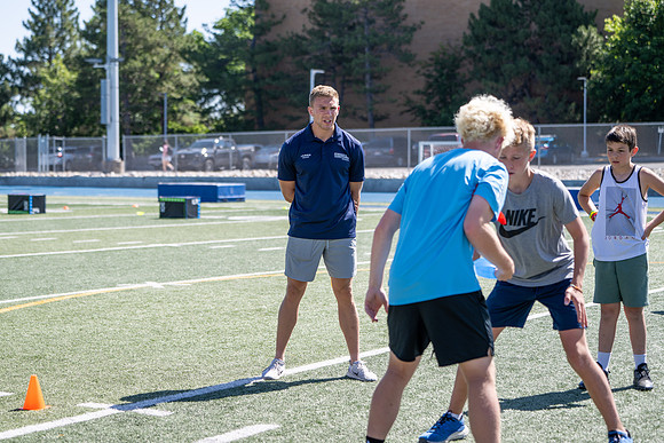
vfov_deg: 17.5
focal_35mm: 78
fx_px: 1440
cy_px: 209
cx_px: 302
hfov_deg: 26.0
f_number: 3.2
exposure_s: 1/800
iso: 50
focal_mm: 70
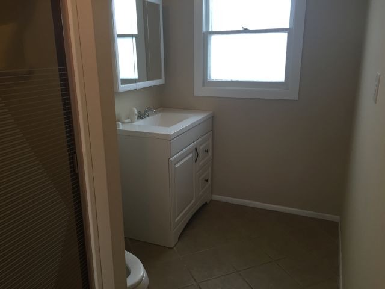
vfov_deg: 48.2
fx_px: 323
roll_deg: -0.1
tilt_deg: -14.5
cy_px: 144
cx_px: 192
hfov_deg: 61.7
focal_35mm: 29
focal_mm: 4.15
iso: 64
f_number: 2.2
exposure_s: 1/30
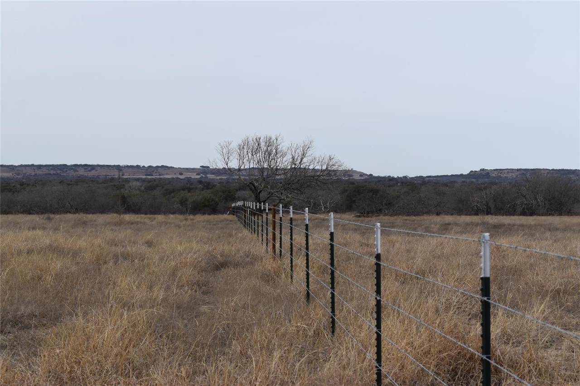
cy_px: 193
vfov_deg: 16.5
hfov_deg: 24.6
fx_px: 1329
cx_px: 290
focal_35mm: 82
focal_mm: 55
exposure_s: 1/250
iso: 100
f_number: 8
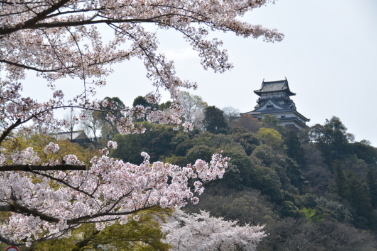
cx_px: 188
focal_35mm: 93
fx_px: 974
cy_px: 126
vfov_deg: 14.7
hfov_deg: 21.9
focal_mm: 62
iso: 100
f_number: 6.3
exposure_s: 1/640
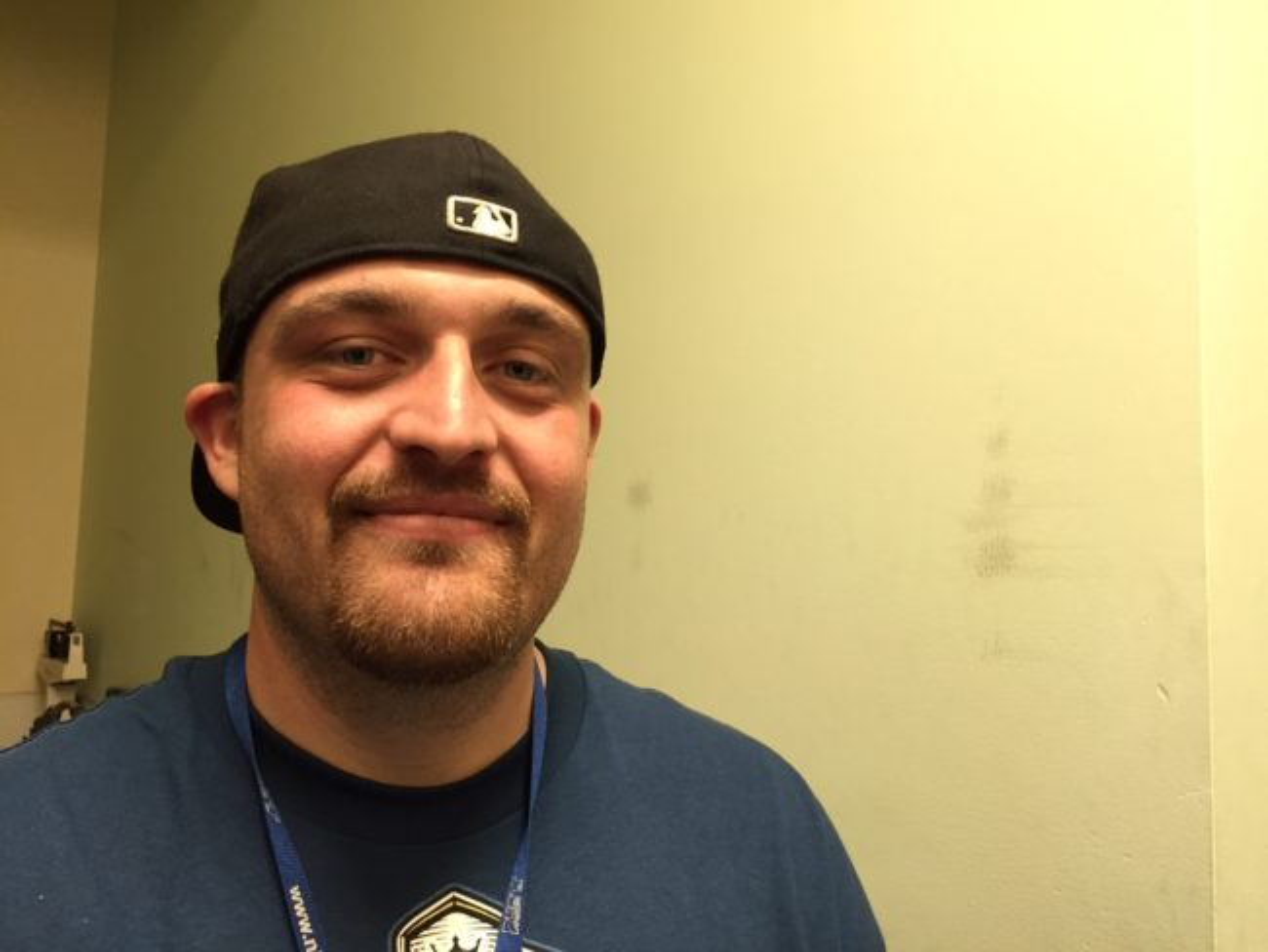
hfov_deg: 61.6
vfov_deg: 48.3
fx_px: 1063
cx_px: 634
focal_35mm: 29
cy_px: 476
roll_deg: -2.0
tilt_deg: +4.5
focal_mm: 4.15
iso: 125
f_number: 2.2
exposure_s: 1/30
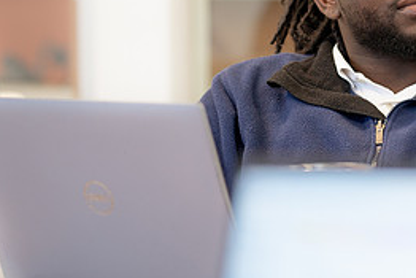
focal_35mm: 227
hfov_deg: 9.0
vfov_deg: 6.1
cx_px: 394
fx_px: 2624
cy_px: 64
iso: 320
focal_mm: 85
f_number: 2
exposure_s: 1/200
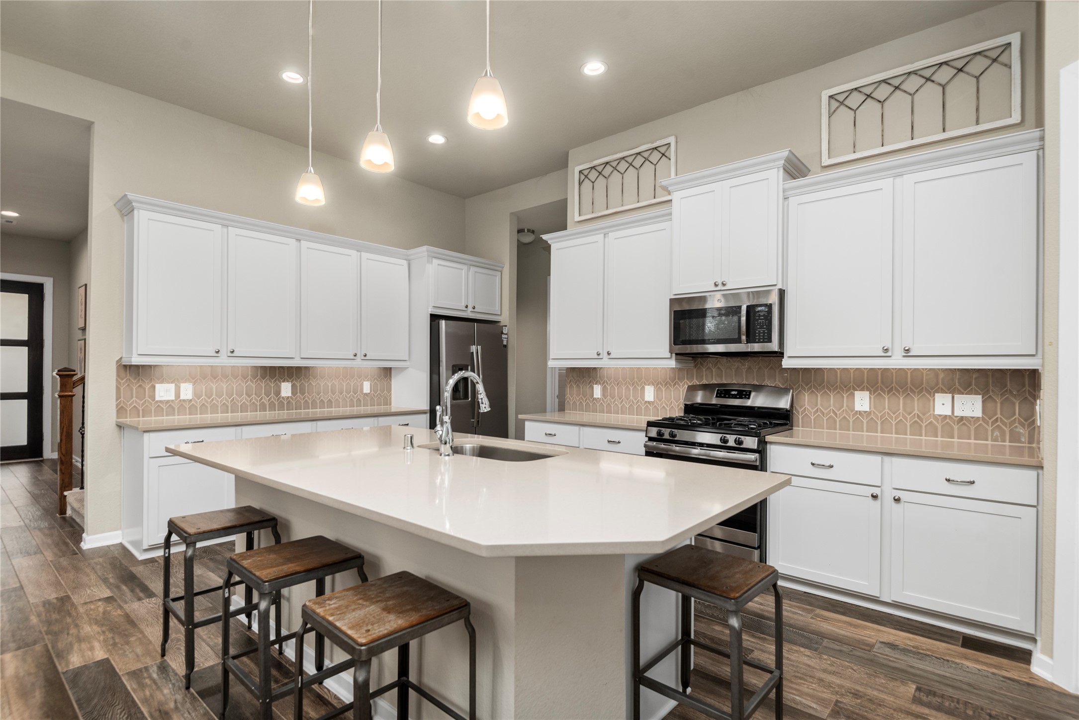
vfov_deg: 67.4
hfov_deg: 90.0
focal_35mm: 18
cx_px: 540
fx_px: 540
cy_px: 360
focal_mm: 18
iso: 400
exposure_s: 1/8
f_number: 7.1
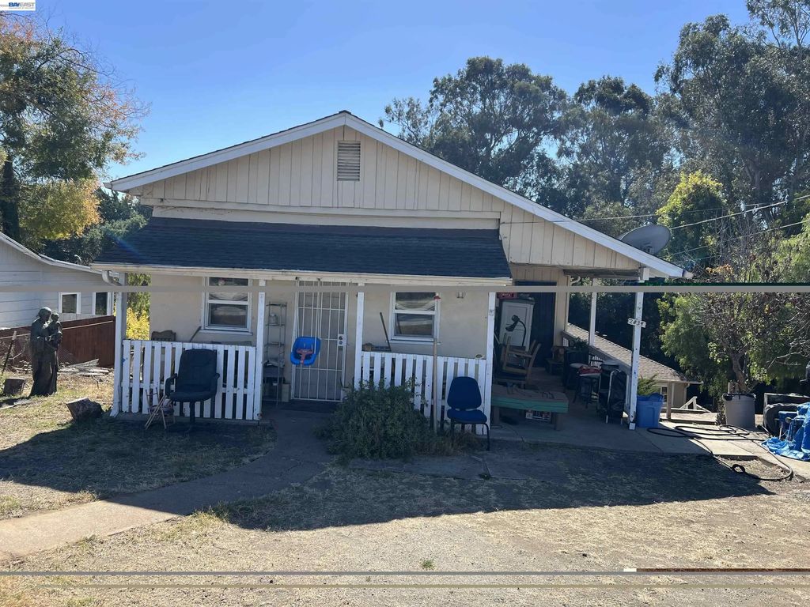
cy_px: 304
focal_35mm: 26
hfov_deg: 67.3
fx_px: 608
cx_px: 405
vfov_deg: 53.1
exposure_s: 1/2165
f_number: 1.5
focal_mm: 5.7
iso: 50
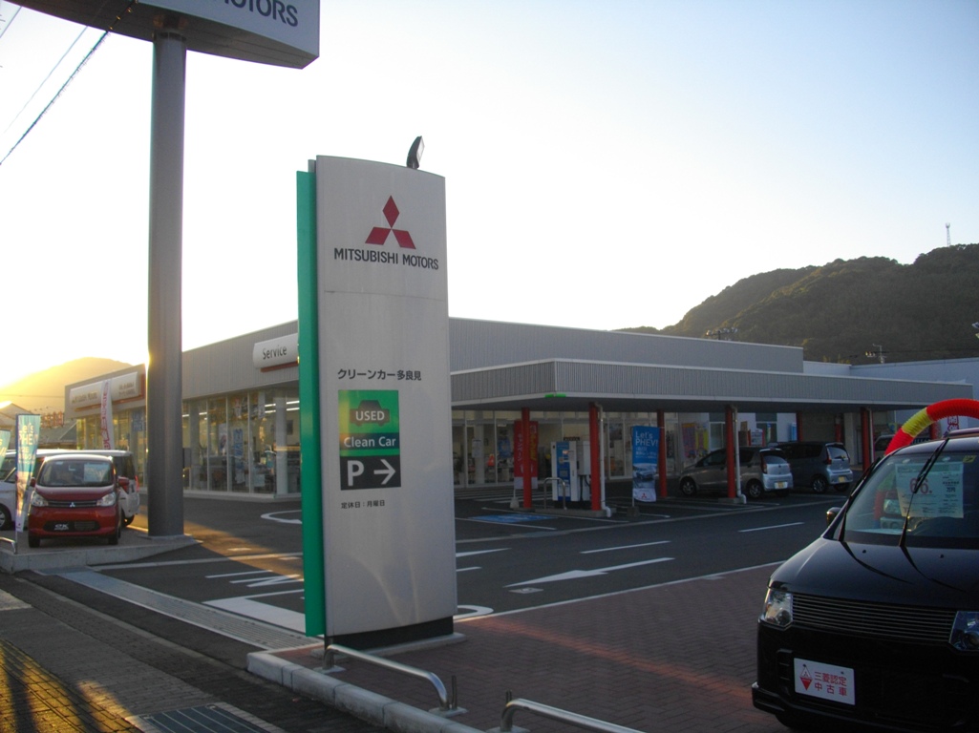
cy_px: 366
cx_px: 490
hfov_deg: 56.8
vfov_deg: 44.1
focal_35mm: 32
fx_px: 905
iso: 100
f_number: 2.9
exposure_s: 1/400
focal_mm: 5.7
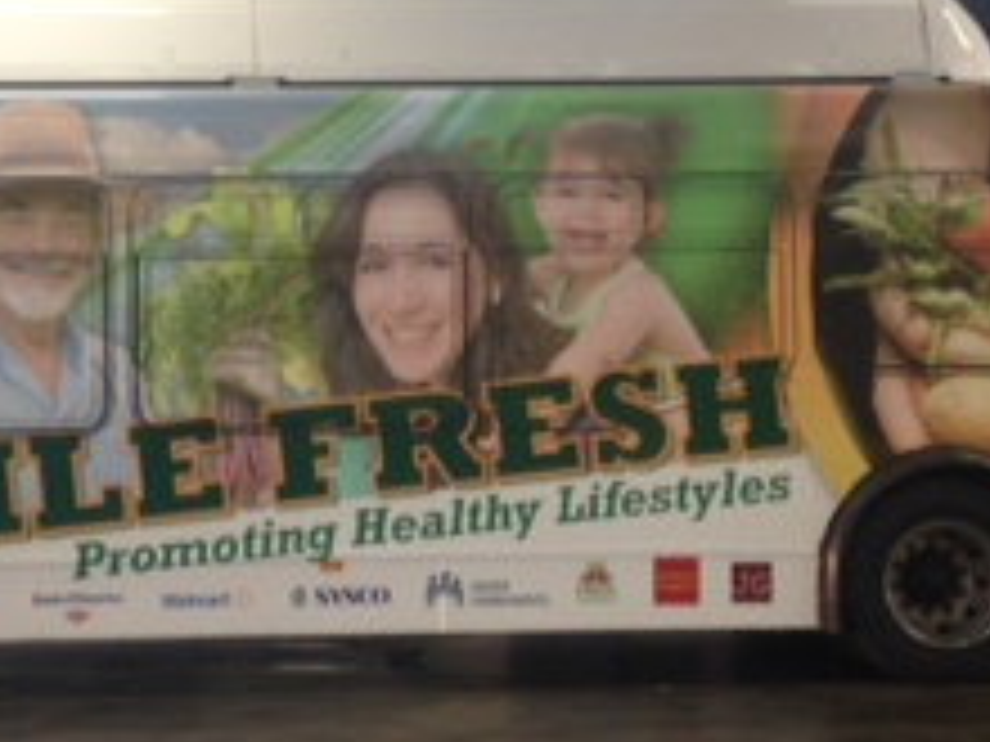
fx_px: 2746
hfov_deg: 20.3
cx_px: 248
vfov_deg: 15.3
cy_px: 202
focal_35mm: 96
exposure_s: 1/20
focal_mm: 4.12
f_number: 2.4
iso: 80
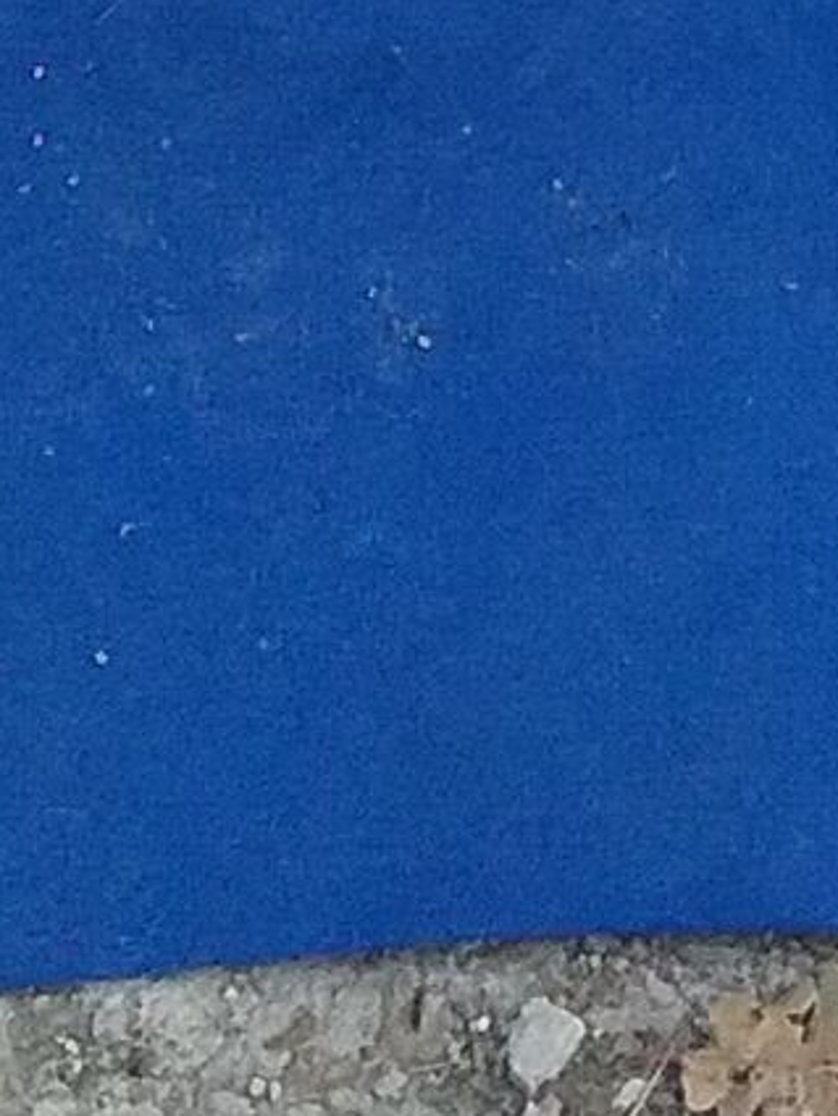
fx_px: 6097
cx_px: 1497
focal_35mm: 189
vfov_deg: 8.8
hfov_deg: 7.6
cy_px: -2082
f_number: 2.2
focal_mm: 3.3
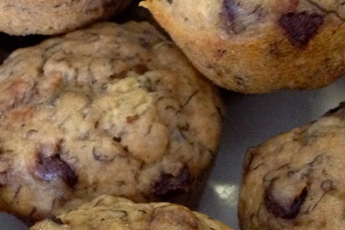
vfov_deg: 13.7
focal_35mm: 100
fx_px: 958
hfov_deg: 20.2
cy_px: 127
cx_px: 75
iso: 400
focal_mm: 4.28
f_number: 2.4
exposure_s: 1/17
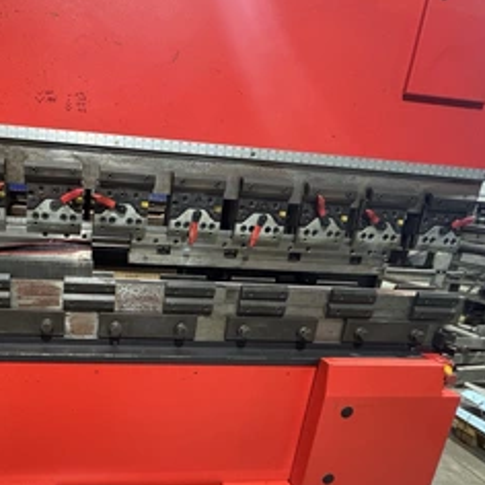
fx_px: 333
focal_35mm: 21
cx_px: 111
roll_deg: -3.6
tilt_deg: -13.0
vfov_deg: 72.1
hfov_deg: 66.8
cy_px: 255
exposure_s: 1/60
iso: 640
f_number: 2.2
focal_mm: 2.22
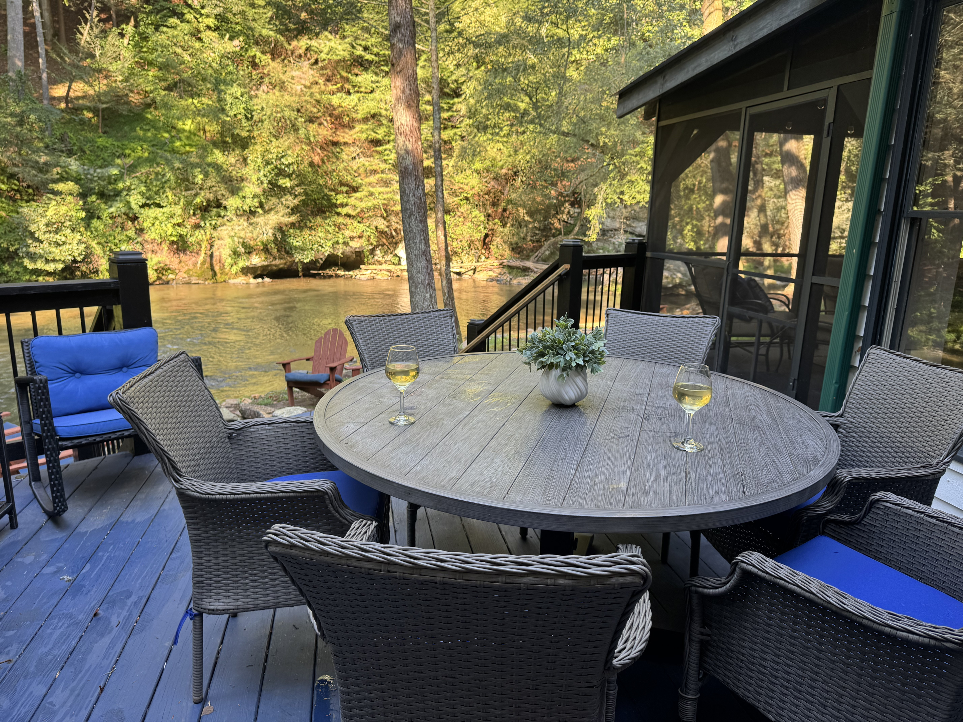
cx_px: 482
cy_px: 361
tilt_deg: -13.7
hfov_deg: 71.6
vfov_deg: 56.8
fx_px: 668
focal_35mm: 24
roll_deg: -2.1
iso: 64
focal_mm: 6.76
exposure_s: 1/121
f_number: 1.78
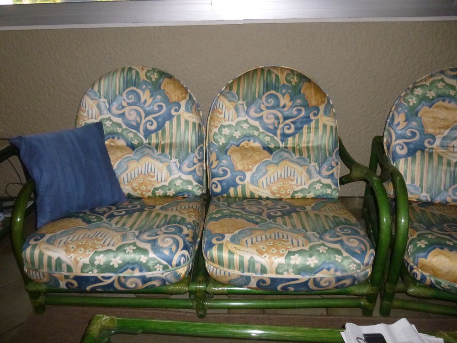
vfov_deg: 54.9
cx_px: 228
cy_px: 172
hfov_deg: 69.4
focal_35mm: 25
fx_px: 330
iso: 400
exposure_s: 1/60
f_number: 3.1
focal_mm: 4.5
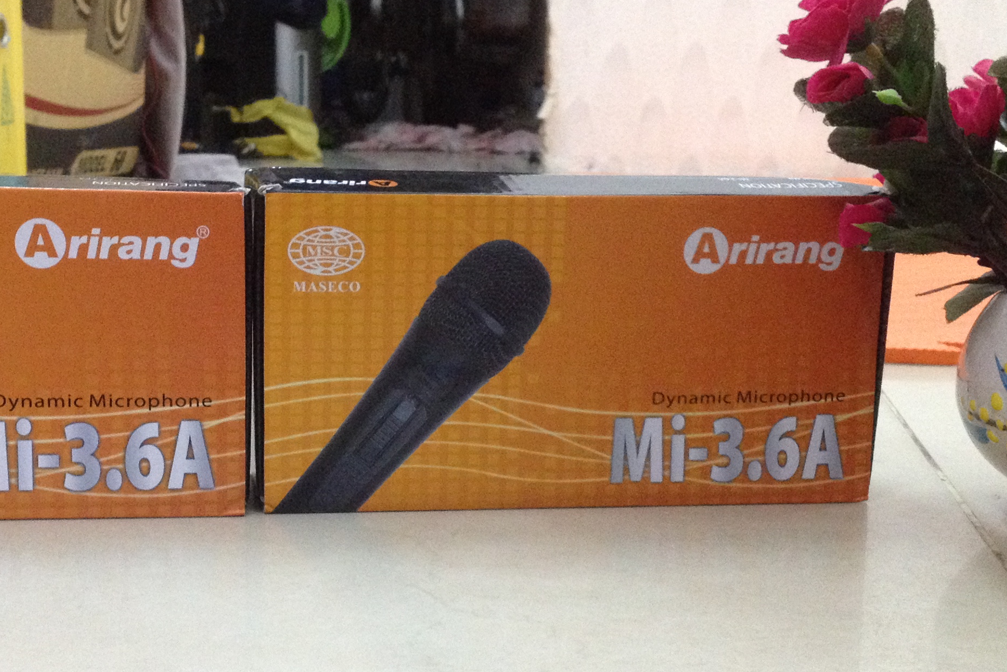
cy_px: 459
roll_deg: -2.1
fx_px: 1790
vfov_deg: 21.1
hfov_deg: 31.3
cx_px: 388
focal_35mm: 64
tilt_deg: -18.9
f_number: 2.4
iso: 320
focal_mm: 4.28
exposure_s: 1/20
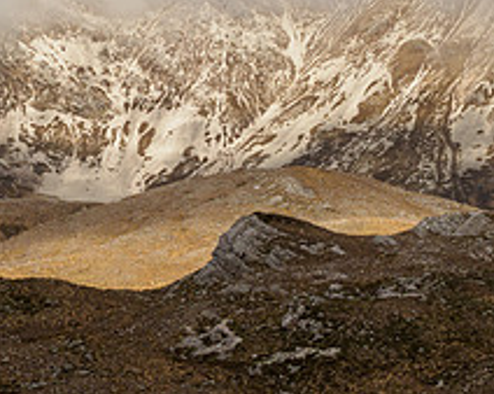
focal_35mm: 155
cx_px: 259
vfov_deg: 9.9
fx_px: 2263
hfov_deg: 12.5
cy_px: 23
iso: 200
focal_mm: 29
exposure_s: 1/250
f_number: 7.1
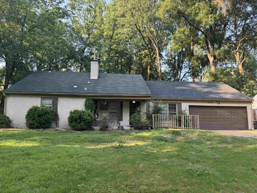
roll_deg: -0.9
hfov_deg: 71.6
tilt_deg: +7.6
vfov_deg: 56.8
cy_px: 96
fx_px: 178
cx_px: 128
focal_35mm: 24
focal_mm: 6.76
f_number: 1.78
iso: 64
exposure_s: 1/223
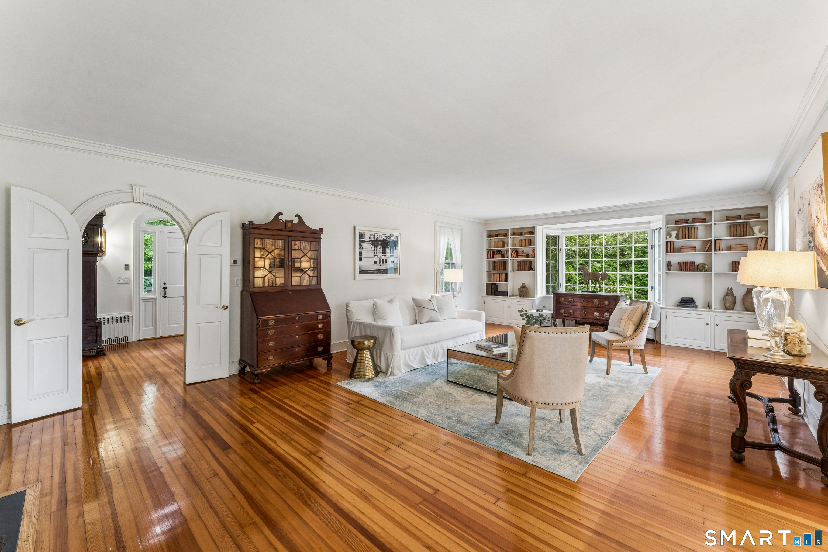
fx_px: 322
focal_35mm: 14
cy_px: 276
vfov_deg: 81.2
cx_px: 414
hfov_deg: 104.3
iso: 400
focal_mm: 14
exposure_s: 1/3.33
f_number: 13
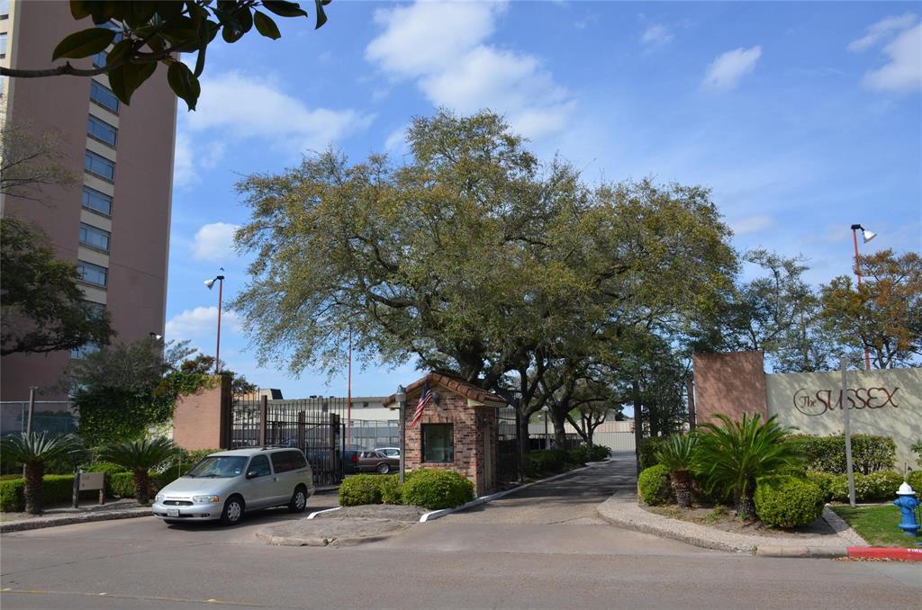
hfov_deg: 62.0
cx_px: 461
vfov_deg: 43.4
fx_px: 767
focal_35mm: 30
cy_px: 305
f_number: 8
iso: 110
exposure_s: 1/250
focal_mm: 20
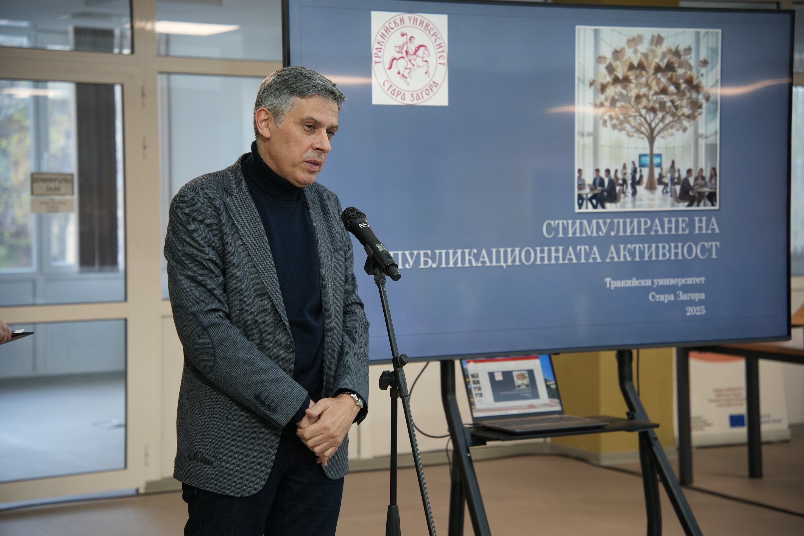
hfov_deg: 24.8
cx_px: 402
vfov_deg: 16.7
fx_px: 1831
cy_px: 268
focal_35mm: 82
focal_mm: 82
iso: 800
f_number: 4.5
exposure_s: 1/60
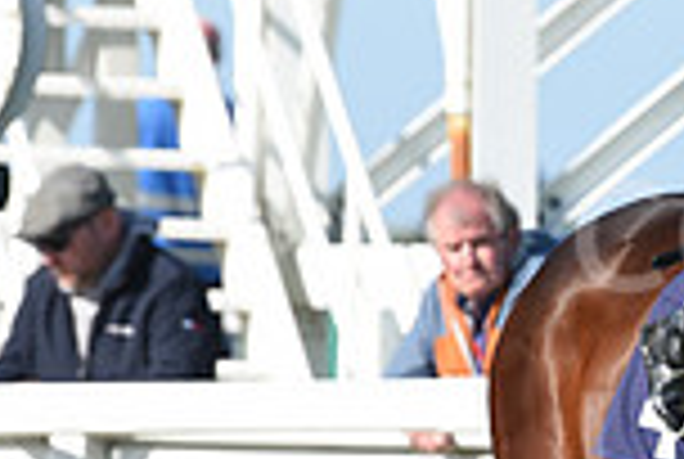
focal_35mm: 762
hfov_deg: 2.7
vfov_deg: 1.8
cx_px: 1166
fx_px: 14506
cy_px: 511
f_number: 5.6
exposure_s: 1/1600
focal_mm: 200
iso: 400
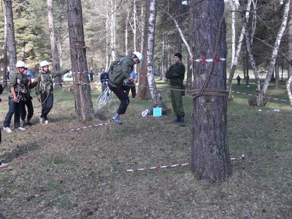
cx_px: 146
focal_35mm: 36
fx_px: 304
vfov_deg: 39.7
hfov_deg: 51.4
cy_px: 110
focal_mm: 6.3
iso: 50
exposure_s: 1/80
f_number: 2.8
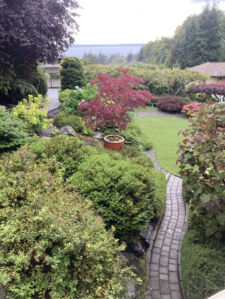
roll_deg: -0.6
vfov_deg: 63.4
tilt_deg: -24.7
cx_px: 112
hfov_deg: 49.7
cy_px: 150
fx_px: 243
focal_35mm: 28
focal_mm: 3.99
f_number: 1.8
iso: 125
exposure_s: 1/60
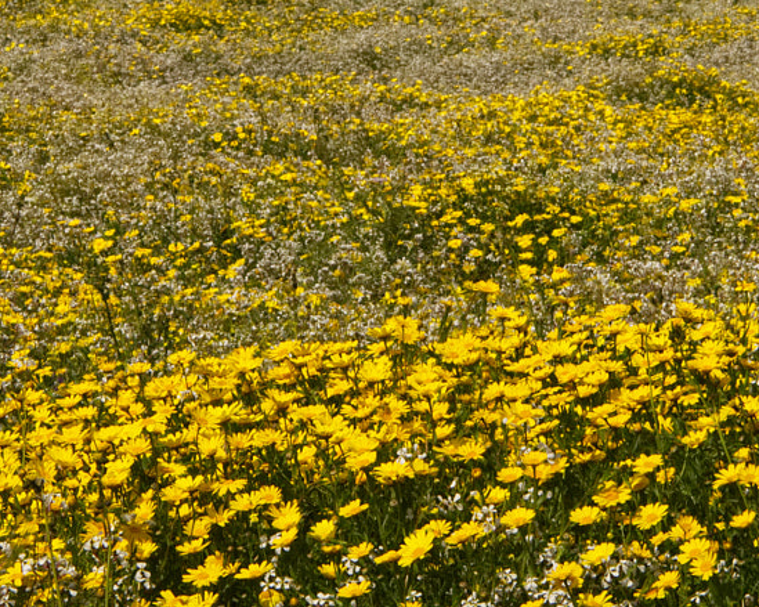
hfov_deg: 8.4
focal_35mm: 230
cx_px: 395
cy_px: 18
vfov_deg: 6.7
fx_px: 5166
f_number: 11
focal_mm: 56
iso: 500
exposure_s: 1/1250
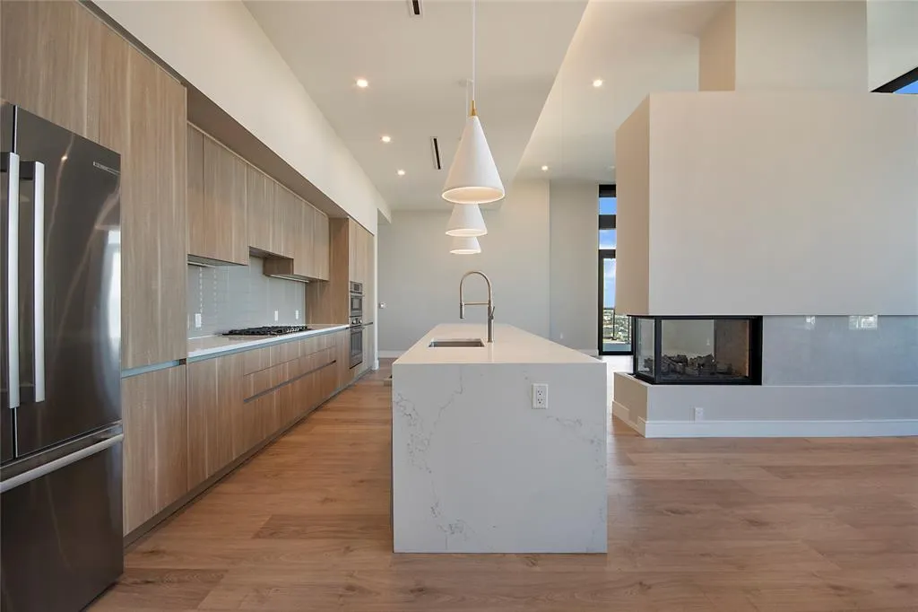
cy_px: 306
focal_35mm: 15
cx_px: 459
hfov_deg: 100.4
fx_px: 382
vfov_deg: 77.3
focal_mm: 10
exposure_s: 1/10
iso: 100
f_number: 8
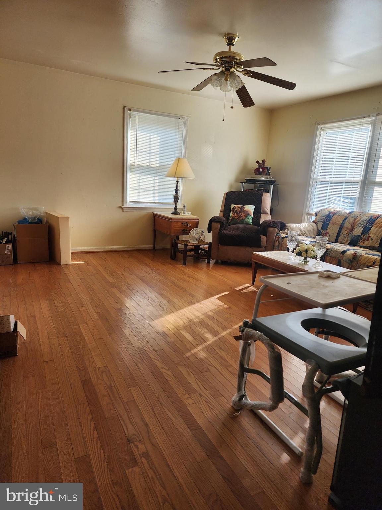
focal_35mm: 23
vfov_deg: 73.9
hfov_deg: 58.9
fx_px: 338
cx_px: 191
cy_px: 255
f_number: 1.8
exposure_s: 1/180
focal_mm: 6.4
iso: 80
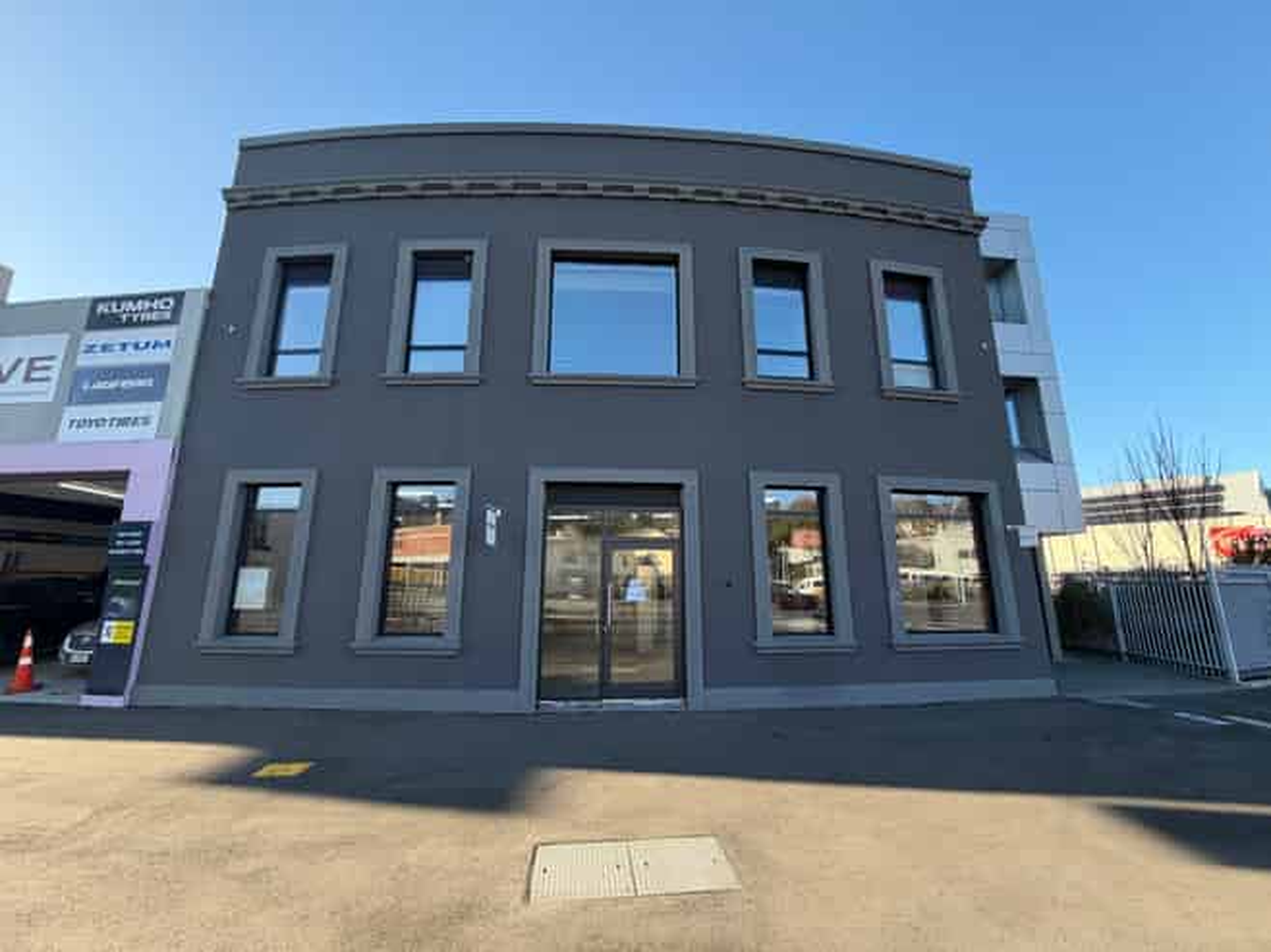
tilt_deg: +10.9
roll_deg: -0.2
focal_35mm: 14
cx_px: 636
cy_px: 476
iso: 40
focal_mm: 2.22
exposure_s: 1/239
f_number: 2.2
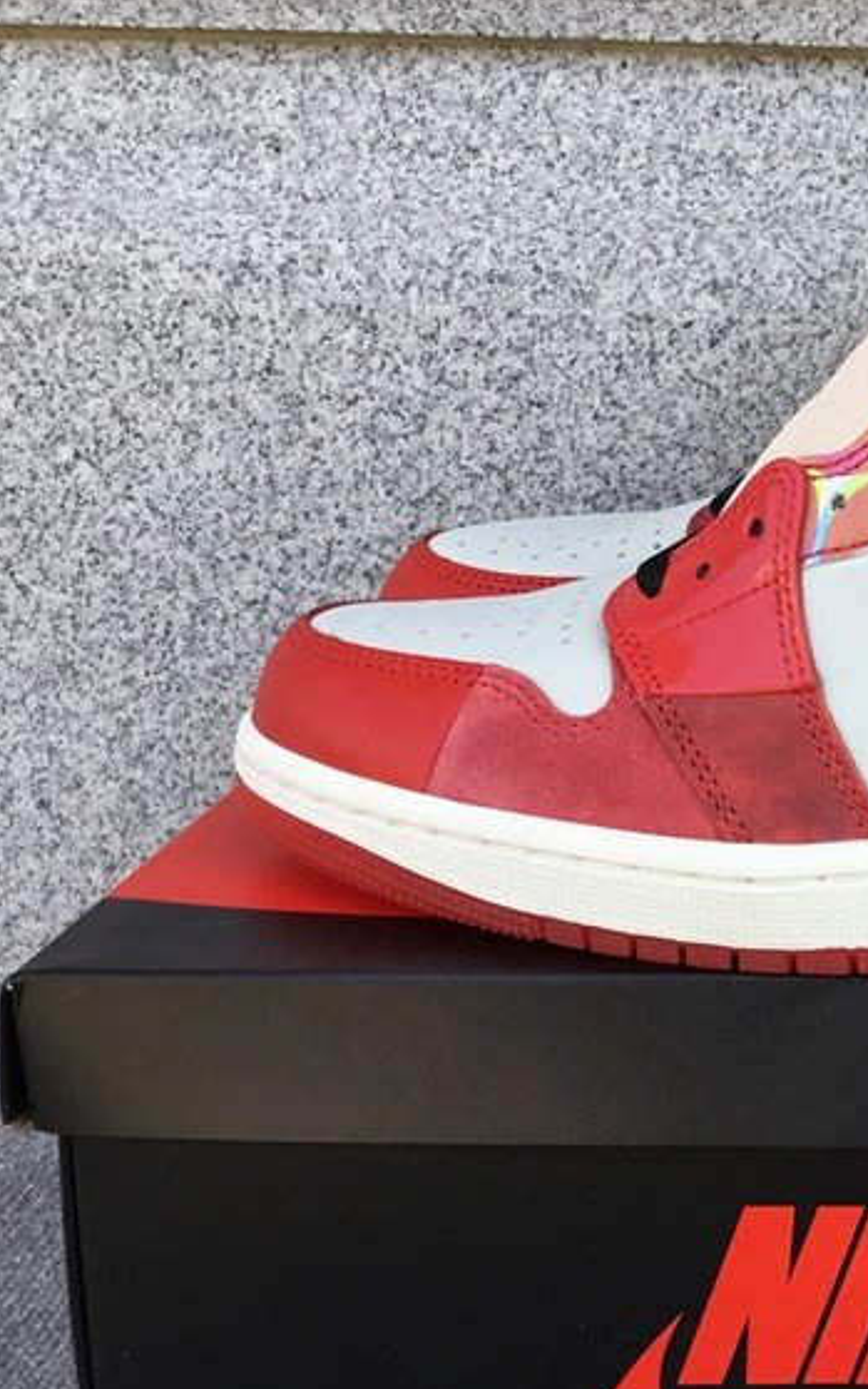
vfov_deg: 38.2
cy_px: 751
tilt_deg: -13.8
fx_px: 2005
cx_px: 980
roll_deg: -0.8
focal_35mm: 53
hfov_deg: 22.9
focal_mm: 3.3
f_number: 2.4
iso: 25
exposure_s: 1/153
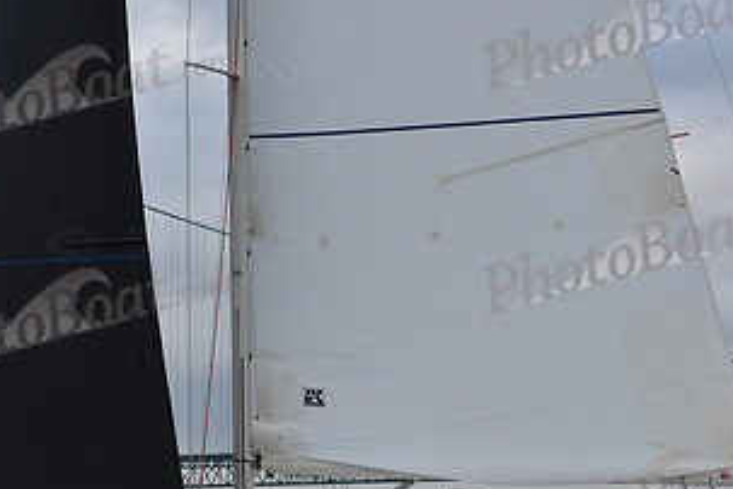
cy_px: 410
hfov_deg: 15.3
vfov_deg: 10.2
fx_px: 2728
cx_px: 360
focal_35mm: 134
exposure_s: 1/800
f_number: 7.1
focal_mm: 70
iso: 400
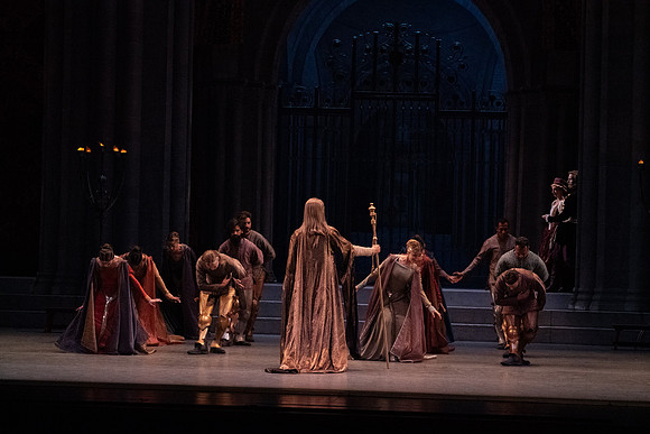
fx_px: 2149
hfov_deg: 17.2
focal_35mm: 119
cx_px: 325
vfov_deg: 11.5
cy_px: 217
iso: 20000
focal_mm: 119
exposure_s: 1/320
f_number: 10
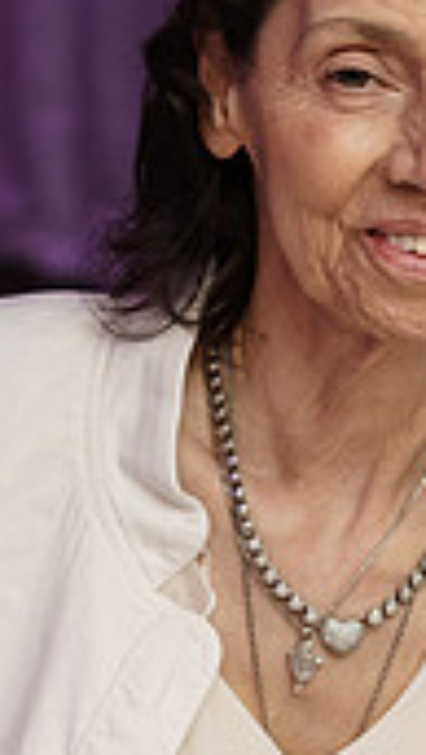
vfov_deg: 7.4
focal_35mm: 291
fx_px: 5832
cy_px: 334
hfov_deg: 4.1
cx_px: 956
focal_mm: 50
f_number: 2.5
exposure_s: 1/250
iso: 1000
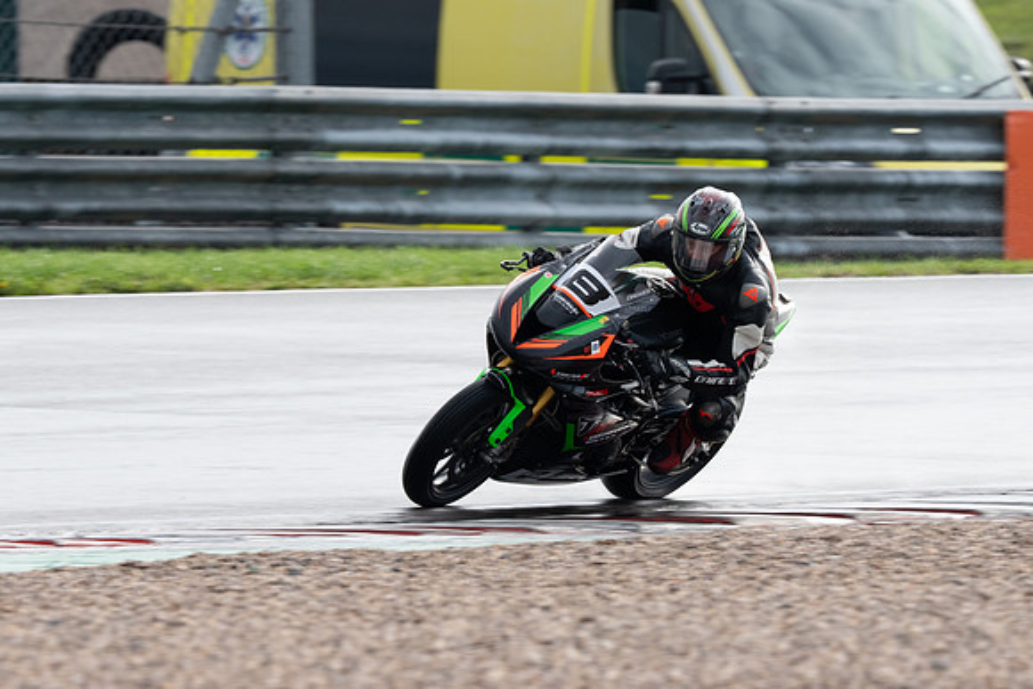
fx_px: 27379
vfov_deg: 1.4
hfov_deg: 2.2
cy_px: 324
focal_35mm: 954
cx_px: 516
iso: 400
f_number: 10
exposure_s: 1/400
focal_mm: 600
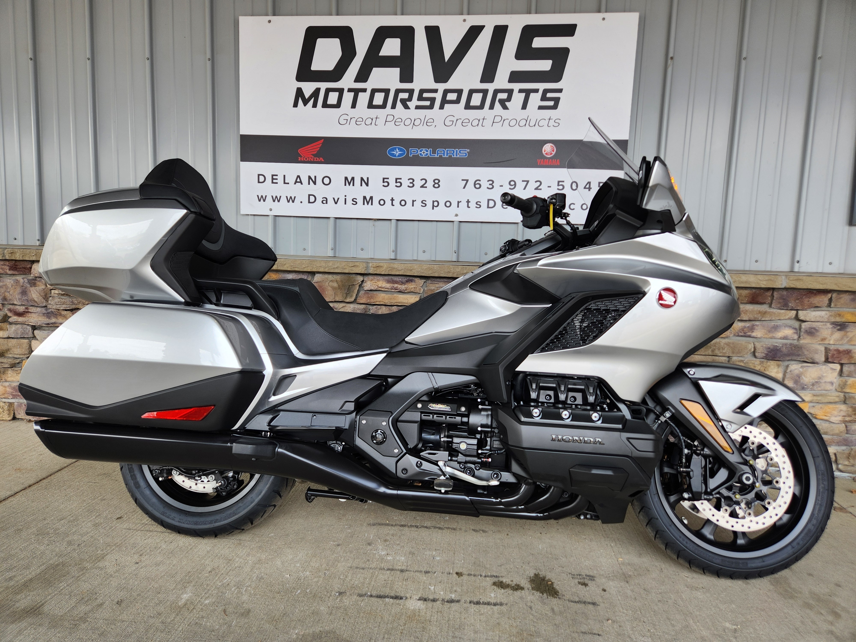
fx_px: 569
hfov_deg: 73.9
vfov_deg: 58.9
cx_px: 428
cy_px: 321
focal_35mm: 23
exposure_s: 1/180
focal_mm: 5.4
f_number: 1.8
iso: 20
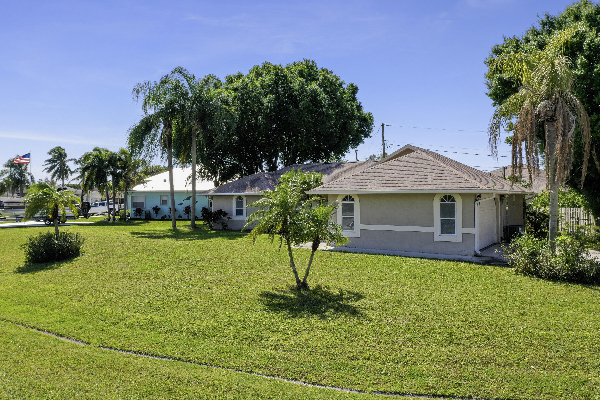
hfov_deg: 65.5
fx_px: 467
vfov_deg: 46.4
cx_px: 300
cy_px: 200
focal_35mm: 28
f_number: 5.6
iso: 100
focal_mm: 10.26
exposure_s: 1/400
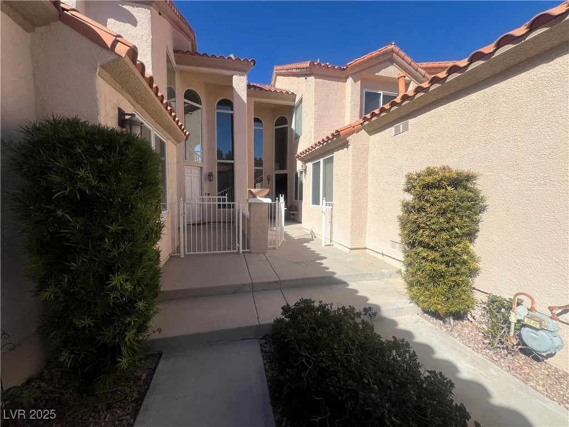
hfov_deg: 106.2
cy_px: 214
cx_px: 284
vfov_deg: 89.9
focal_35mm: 13
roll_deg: -0.7
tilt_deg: -3.2
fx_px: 214
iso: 32
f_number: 1.8
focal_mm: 1.57
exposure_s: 1/2874
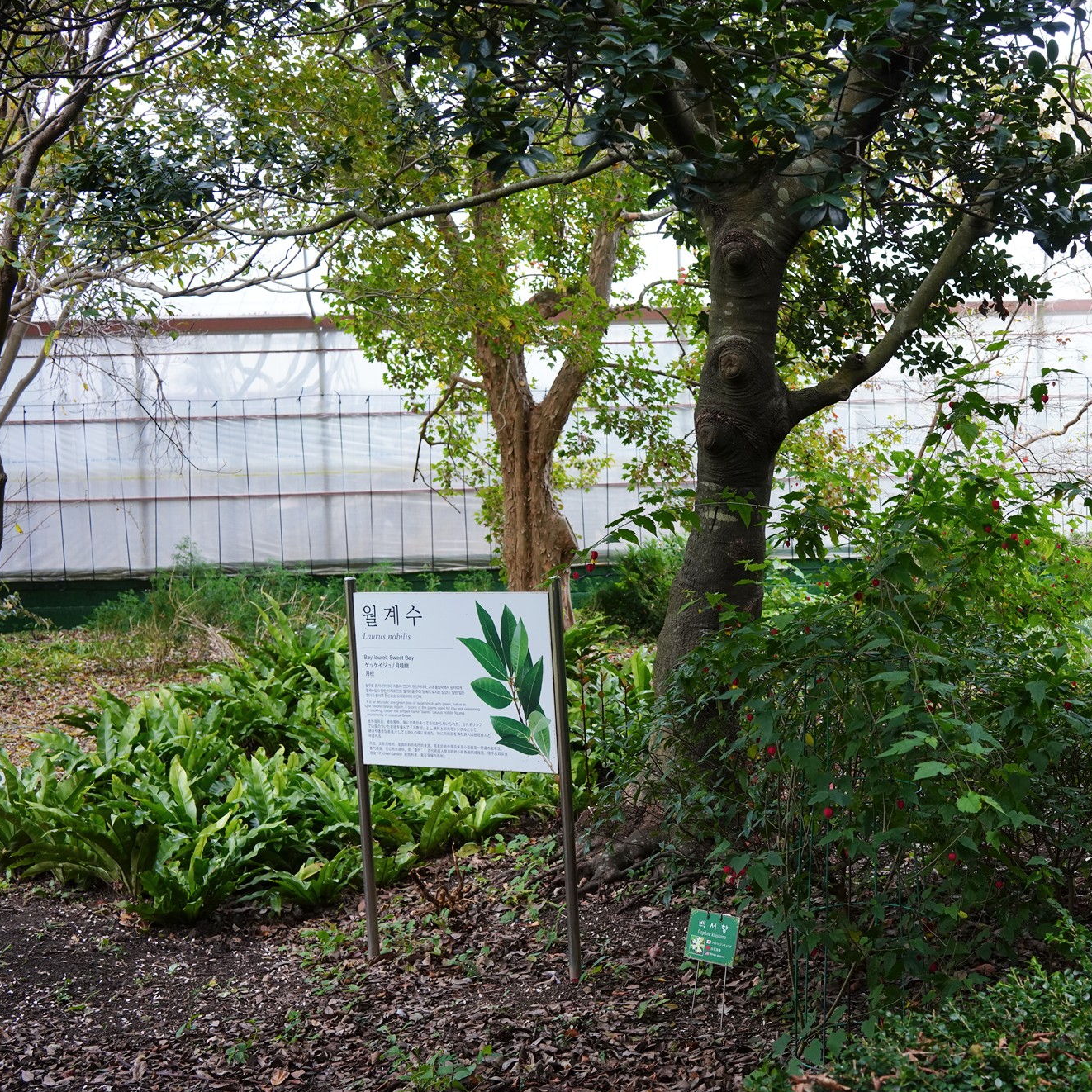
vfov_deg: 37.6
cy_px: 544
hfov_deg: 36.6
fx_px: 1606
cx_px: 824
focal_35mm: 45
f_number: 5.6
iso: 1000
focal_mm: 35
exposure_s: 1/100
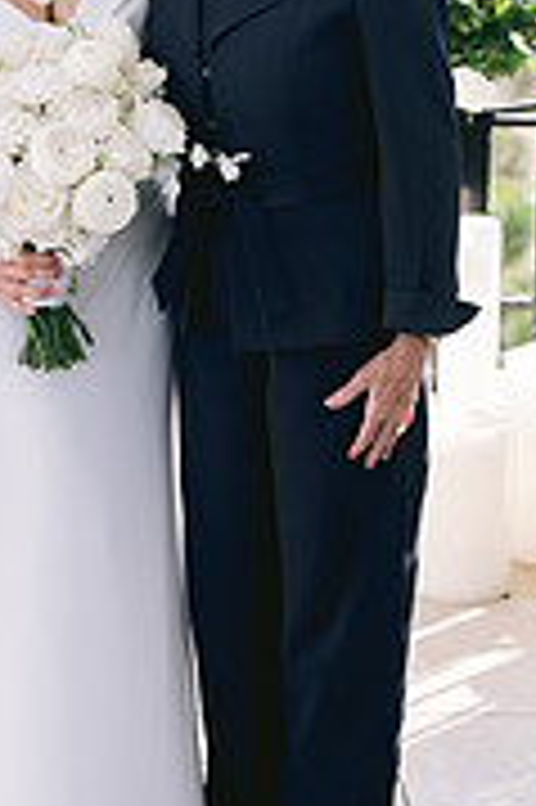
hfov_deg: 10.8
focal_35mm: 126
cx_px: 54
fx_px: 2819
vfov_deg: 16.1
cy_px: 149
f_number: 2.8
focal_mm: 50
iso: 200
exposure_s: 1/640
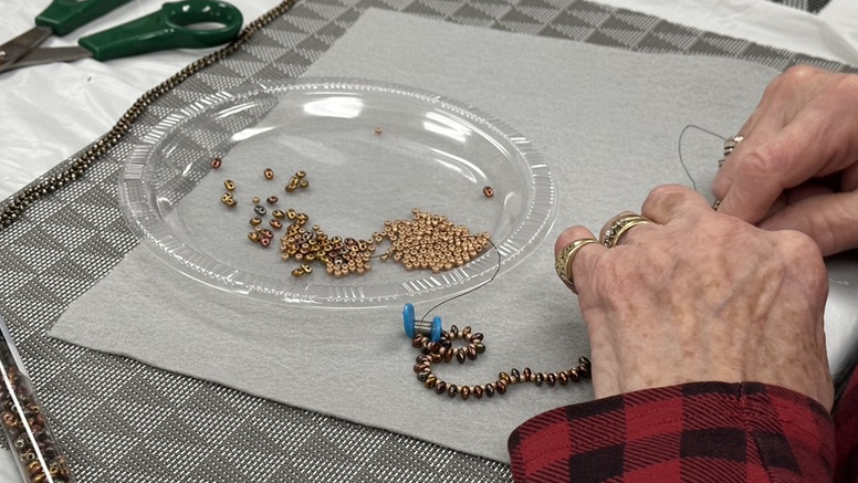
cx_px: 389
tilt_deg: -37.2
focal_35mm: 69
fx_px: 1570
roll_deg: -3.0
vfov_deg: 17.5
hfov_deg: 30.5
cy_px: 304
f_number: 1.78
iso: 80
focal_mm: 6.86
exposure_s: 1/69
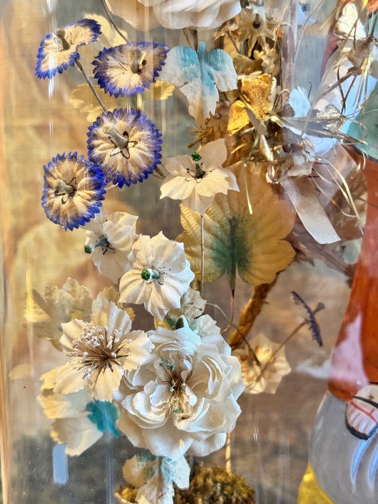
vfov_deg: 37.5
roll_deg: -2.0
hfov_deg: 28.6
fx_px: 742
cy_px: 259
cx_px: 194
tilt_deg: -9.9
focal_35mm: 51
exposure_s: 1/50
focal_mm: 6.76
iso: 200
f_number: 1.78
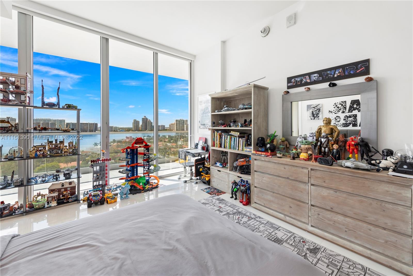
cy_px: 138
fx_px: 161
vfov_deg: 81.2
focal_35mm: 14
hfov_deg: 104.2
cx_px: 206
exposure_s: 1/250
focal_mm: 14
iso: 100
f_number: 8
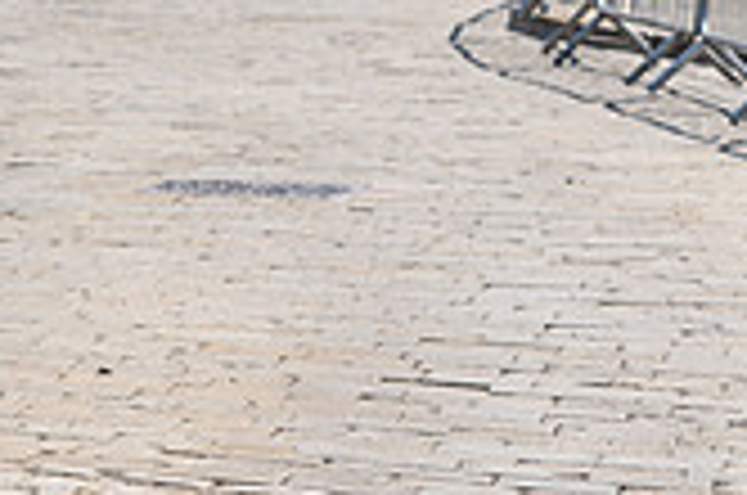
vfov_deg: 5.0
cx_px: -588
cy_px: -287
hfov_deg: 7.3
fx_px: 5675
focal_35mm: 274
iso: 160
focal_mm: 70
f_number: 5
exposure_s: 1/800
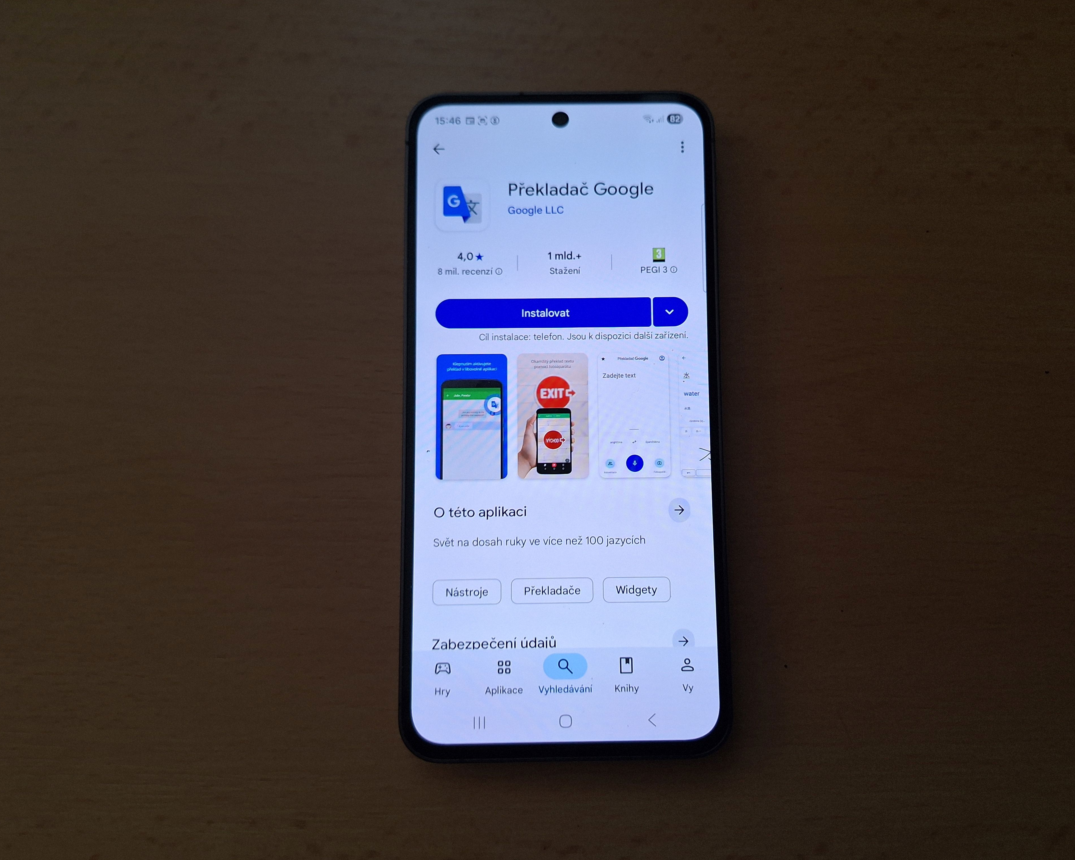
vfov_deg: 58.8
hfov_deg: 70.3
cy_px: 430
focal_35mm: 24
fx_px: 764
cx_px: 558
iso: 80
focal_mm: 5.54
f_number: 1.8
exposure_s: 1/50
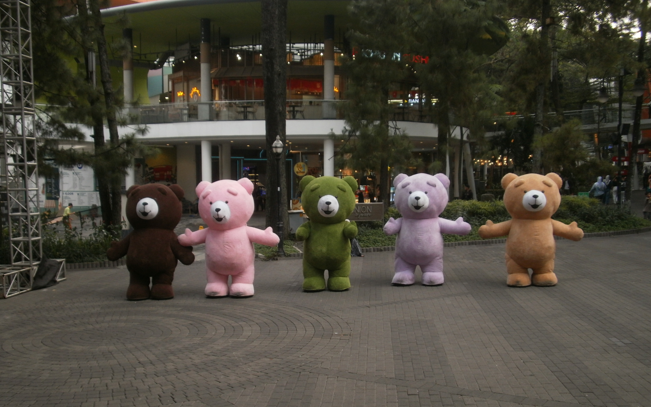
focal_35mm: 40
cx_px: 319
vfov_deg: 31.9
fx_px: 710
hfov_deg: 49.3
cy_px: 237
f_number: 3.1
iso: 100
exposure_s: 1/100
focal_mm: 6.51
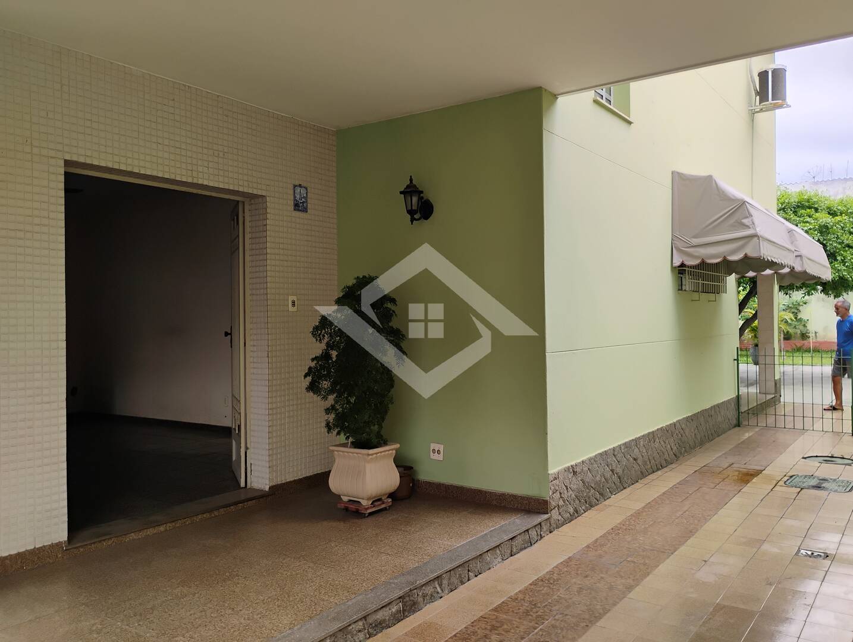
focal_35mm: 28
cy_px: 321
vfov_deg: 49.9
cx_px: 426
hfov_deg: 63.4
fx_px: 691
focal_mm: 4.26
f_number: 1.8
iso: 114
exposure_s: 1/120
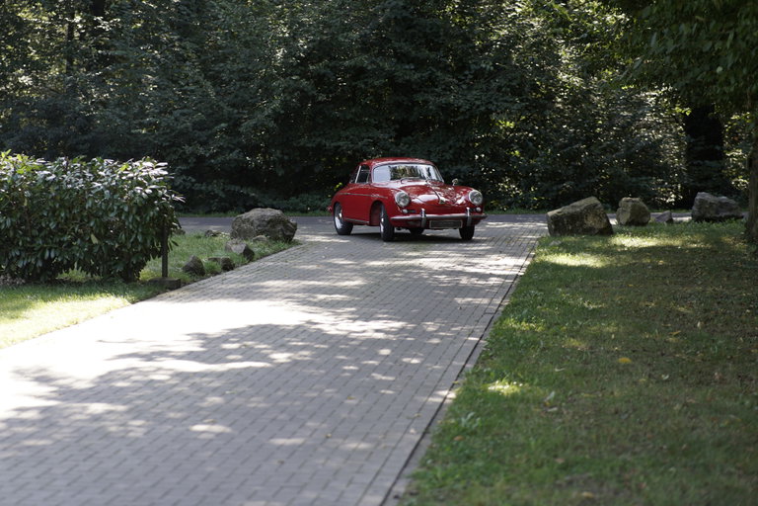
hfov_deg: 23.9
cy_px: 253
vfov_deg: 16.1
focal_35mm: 85
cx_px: 379
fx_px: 1790
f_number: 2.2
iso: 200
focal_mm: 85
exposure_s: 1/250
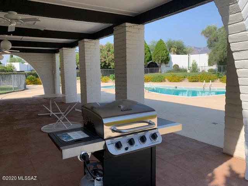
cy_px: 93
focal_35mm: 26
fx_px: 186
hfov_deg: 67.3
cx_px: 124
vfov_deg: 53.1
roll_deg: +0.3
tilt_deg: -6.3
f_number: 1.8
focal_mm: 4.25
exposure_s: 1/1235
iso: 25
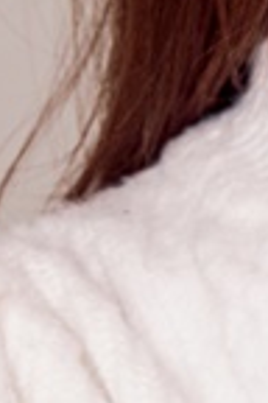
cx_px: 483
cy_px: -196
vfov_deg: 4.8
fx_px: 4779
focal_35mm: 428
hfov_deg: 3.2
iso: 400
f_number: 5.6
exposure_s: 1/100
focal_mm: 54
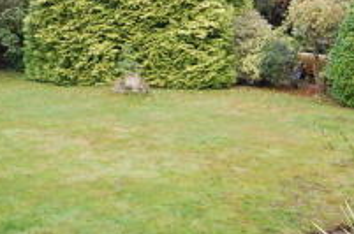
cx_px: 171
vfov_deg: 27.0
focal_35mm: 49
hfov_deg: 40.4
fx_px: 481
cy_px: 55
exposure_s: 1/60
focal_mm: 10
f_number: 4
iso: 400
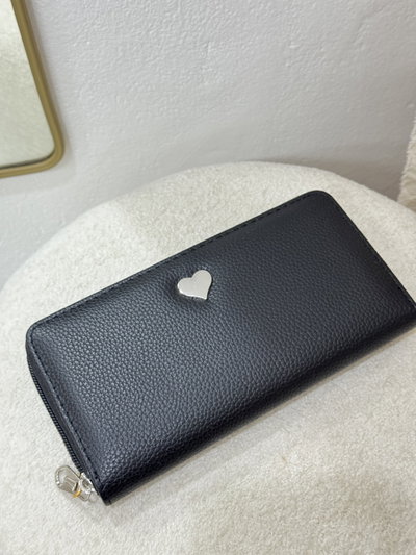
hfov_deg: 30.3
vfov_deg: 39.6
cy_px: 278
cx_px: 208
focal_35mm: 48
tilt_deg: -61.1
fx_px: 769
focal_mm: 6.76
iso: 320
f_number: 1.78
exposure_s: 1/33
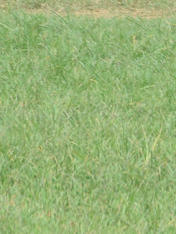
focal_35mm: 1000
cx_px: 608
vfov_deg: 2.0
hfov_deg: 1.5
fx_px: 6779
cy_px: -198
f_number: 9
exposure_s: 1/320
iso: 200
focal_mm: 116
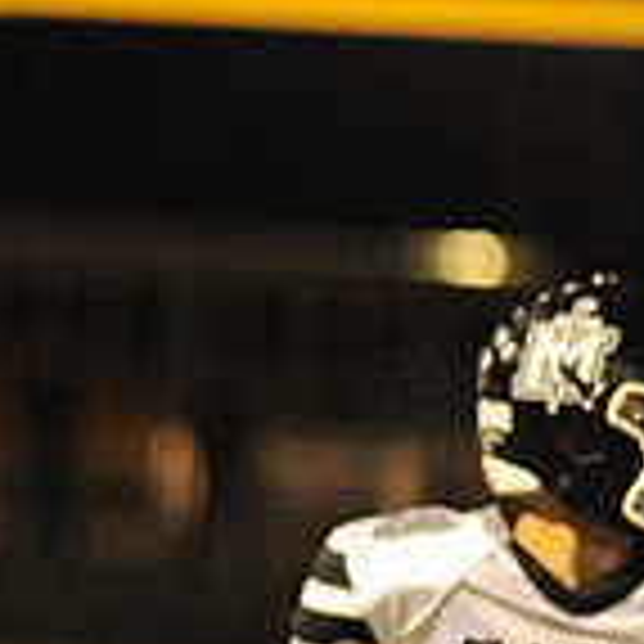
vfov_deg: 2.5
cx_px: -590
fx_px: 14544
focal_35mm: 691
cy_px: 527
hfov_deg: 2.5
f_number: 4
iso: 6400
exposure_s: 1/320
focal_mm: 200
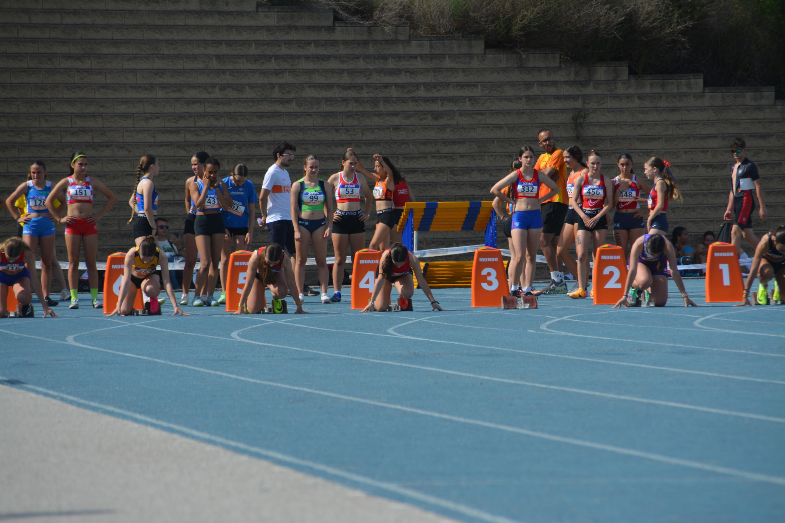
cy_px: 262
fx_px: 6541
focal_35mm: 300
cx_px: 392
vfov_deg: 4.6
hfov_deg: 6.9
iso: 400
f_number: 6.3
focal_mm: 200
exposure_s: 1/1600
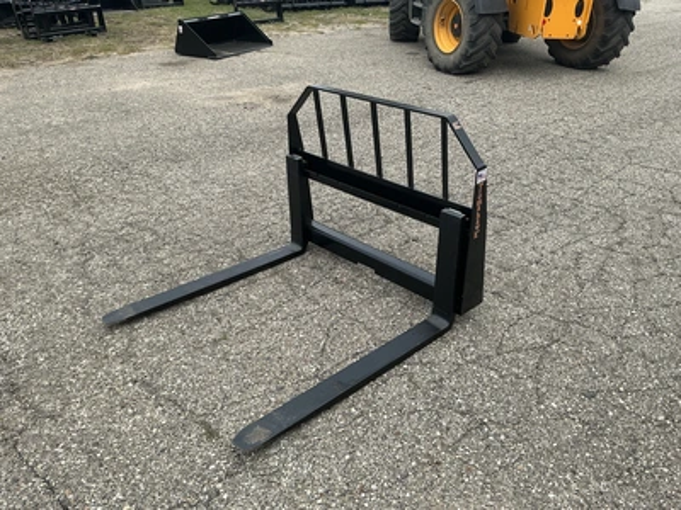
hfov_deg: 63.4
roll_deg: -1.2
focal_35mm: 28
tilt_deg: -29.5
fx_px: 551
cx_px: 340
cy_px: 255
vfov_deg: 49.7
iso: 25
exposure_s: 1/816
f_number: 1.8
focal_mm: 3
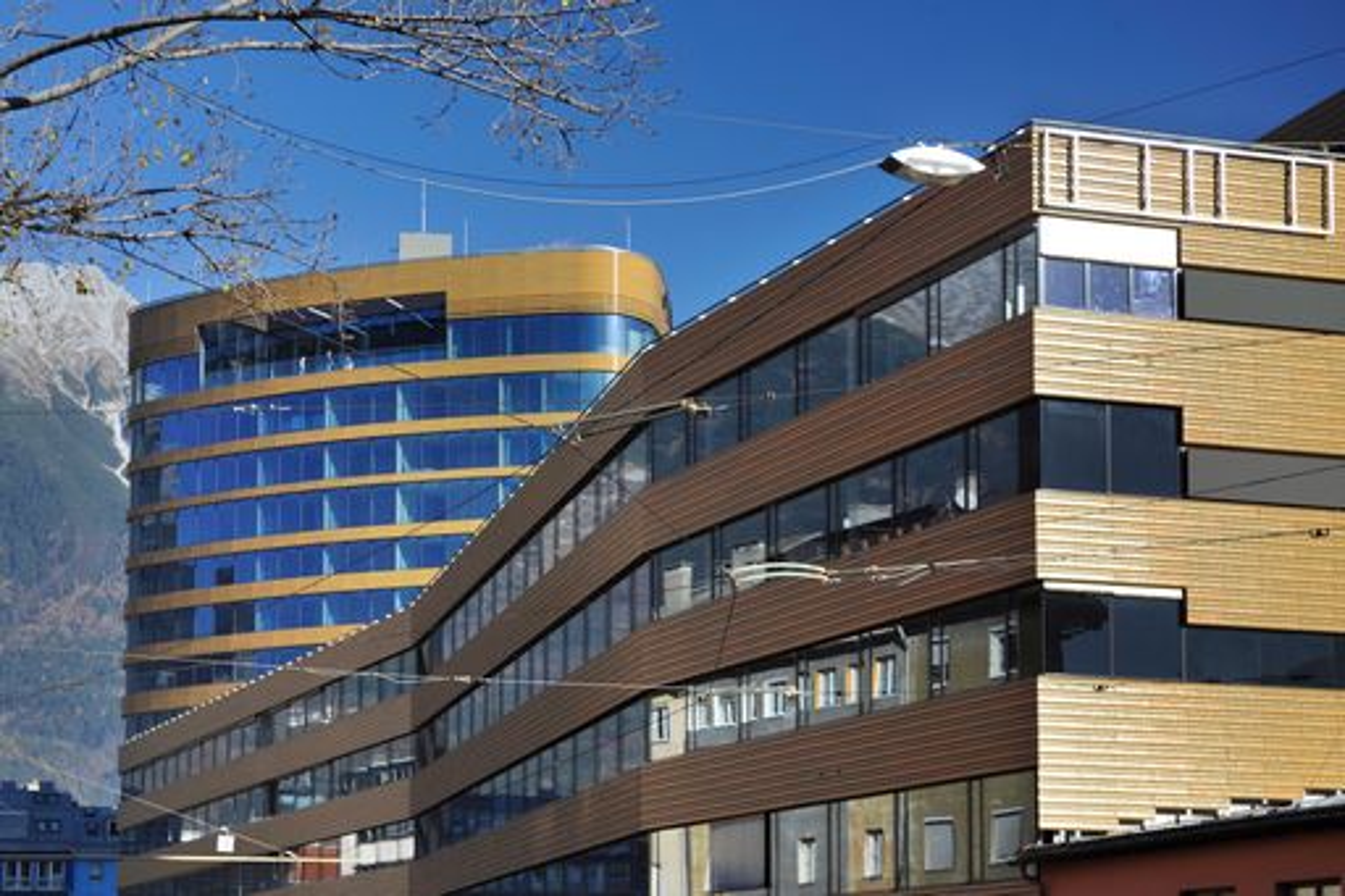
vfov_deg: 19.4
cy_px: 448
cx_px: 672
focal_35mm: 70
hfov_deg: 28.9
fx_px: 2614
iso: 200
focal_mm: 70
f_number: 6.3
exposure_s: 1/250
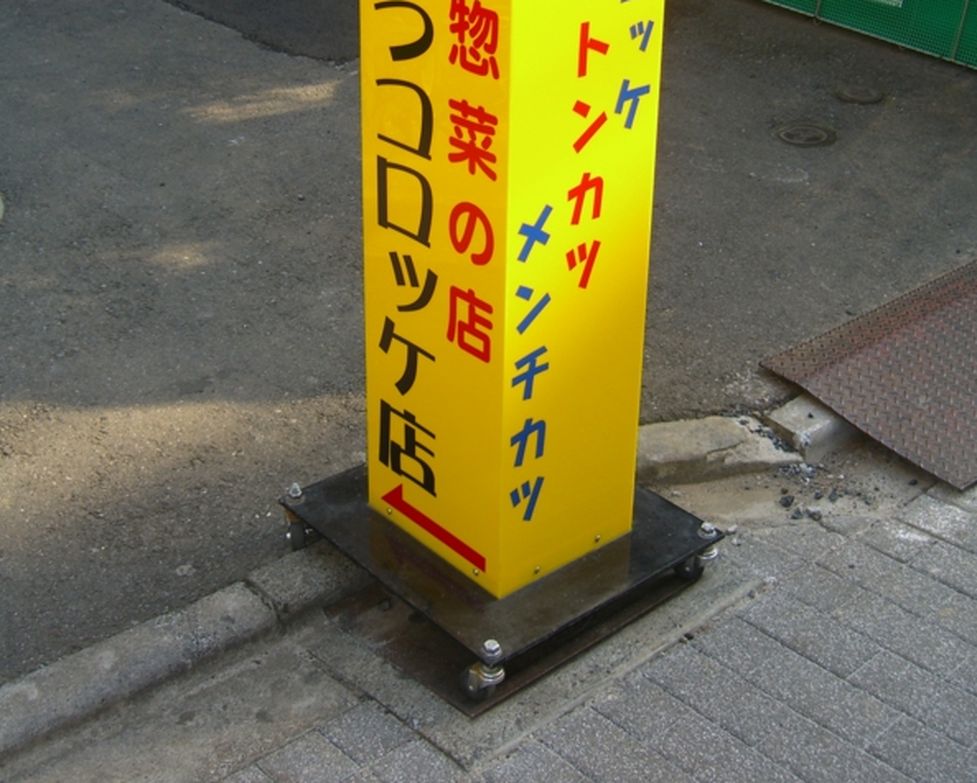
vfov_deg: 29.8
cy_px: 198
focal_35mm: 50
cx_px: 488
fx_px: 1446
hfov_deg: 37.3
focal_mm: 7.9
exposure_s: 1/160
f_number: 2.8
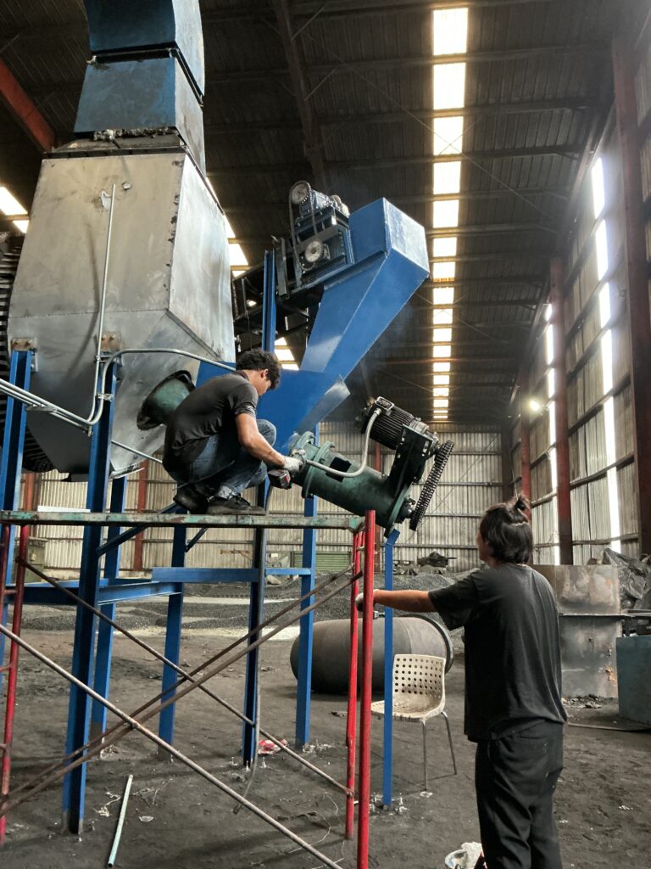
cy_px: 434
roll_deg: -1.1
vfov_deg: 61.7
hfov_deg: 48.2
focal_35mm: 29
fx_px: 727
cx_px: 326
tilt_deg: +9.4
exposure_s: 1/25
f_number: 1.8
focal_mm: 3
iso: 400
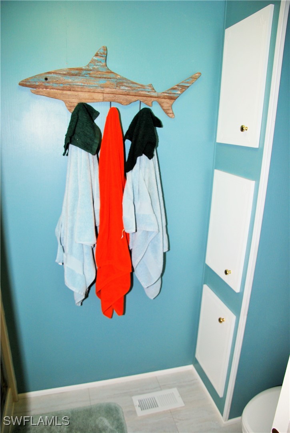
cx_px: 145
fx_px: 289
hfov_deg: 53.3
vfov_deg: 73.7
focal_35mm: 24
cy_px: 216
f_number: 4
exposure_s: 1/60
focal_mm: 16
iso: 200
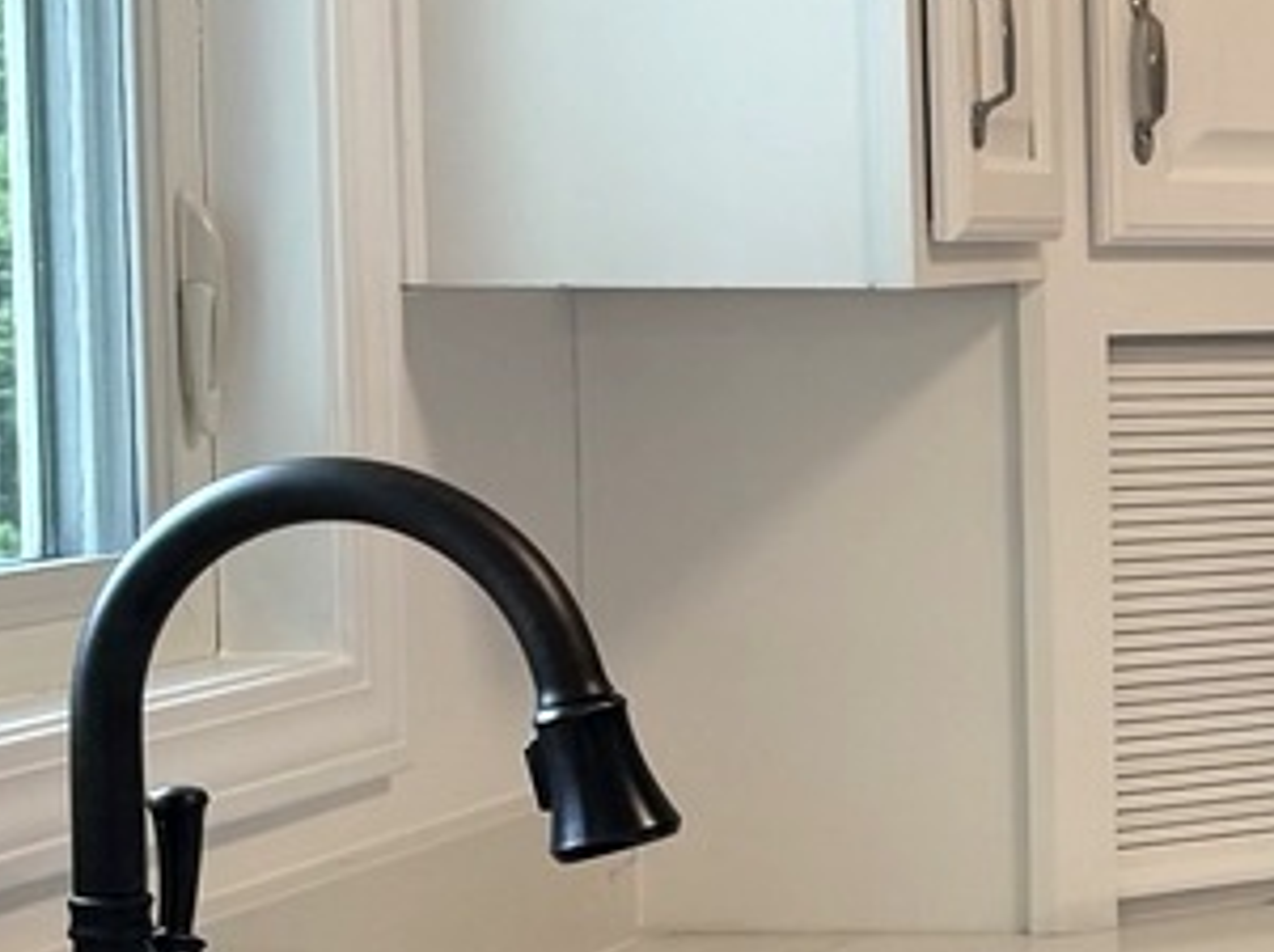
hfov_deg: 14.2
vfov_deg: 12.9
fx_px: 4227
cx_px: 2573
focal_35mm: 115
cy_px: 495
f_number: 1.78
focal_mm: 6.76
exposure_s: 1/120
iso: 125
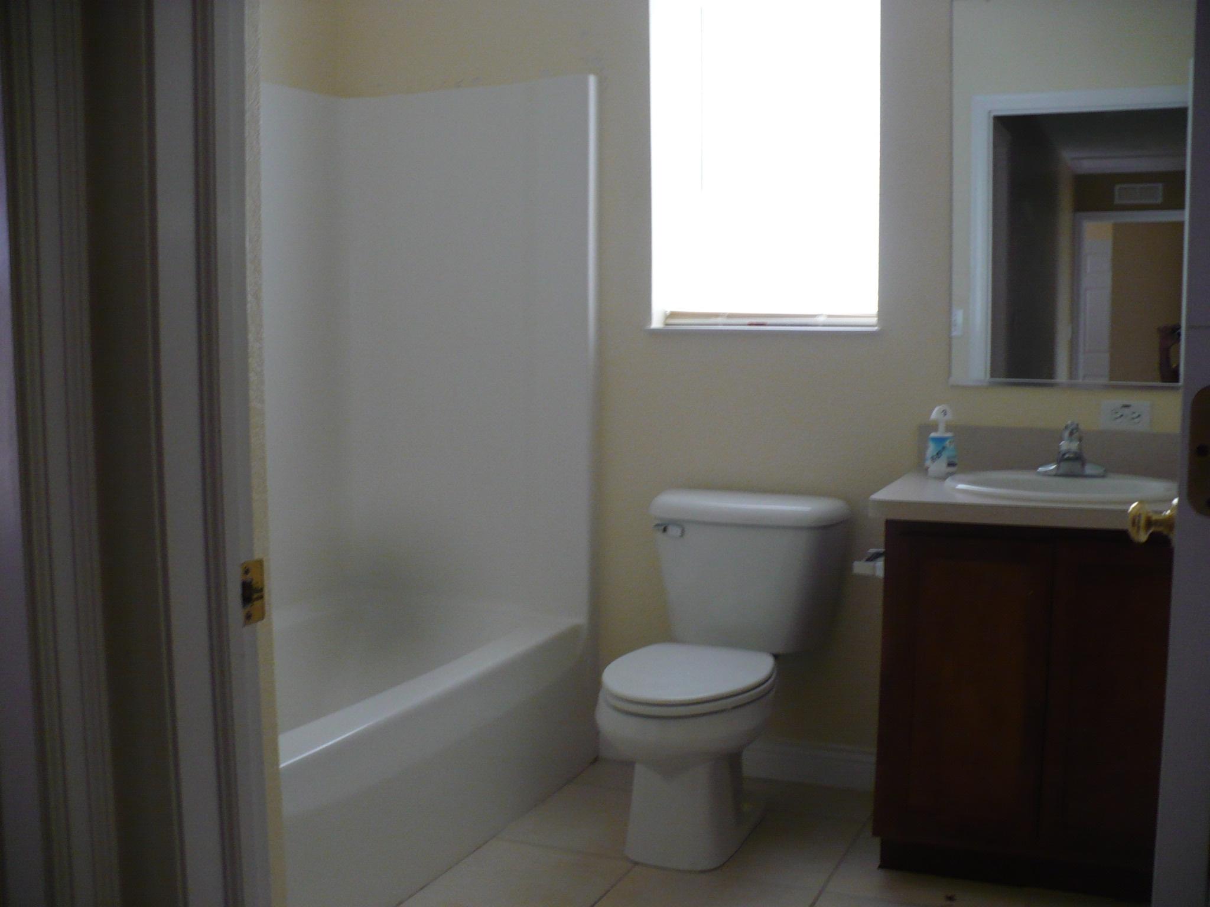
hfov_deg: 50.1
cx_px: 605
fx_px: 1293
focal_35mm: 37
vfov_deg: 38.7
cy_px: 454
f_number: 2.8
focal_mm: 6.1
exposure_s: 1/30
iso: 160
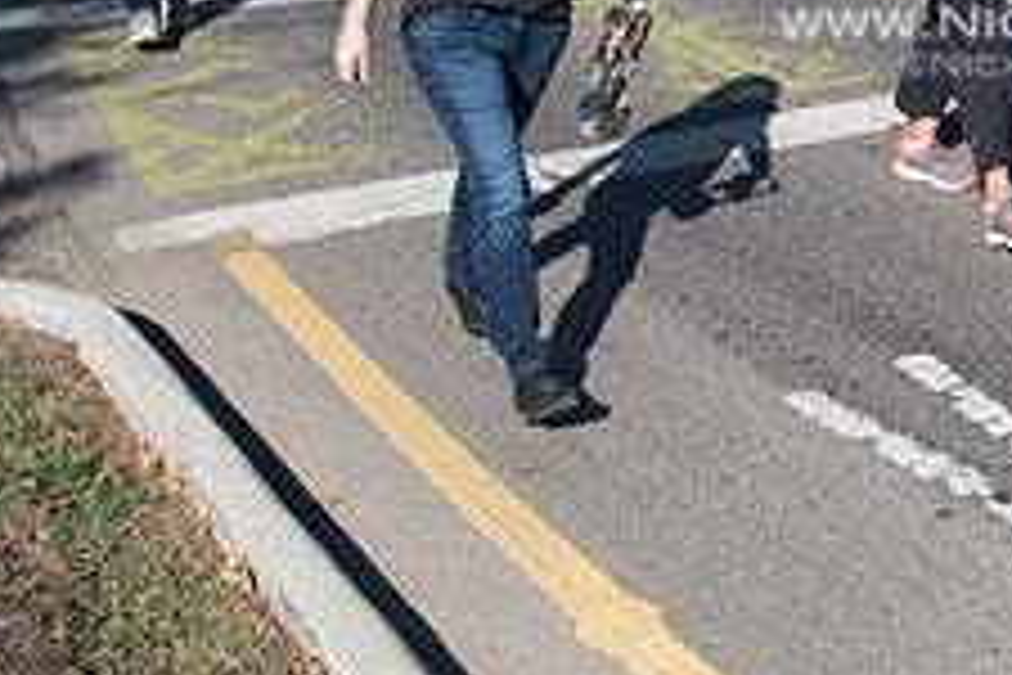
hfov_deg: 29.5
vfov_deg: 20.5
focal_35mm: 62
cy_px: -137
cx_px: 1088
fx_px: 1743
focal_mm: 24
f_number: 4.5
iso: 250
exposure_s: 1/1600
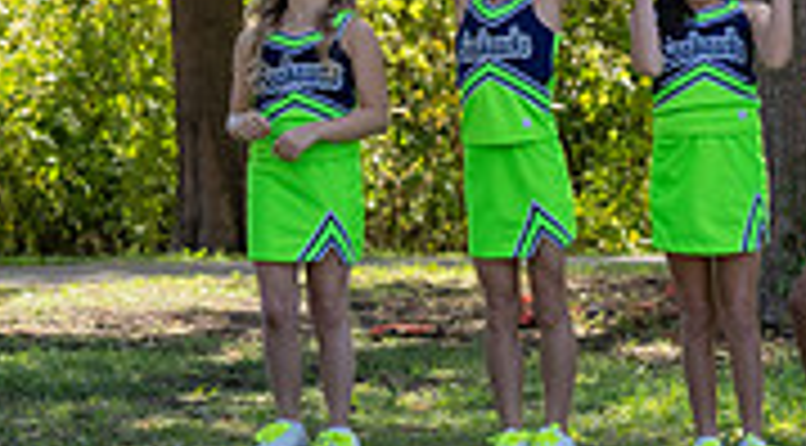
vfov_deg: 4.4
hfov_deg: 7.9
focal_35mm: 271
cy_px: 120
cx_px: 1147
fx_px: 5769
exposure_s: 1/1250
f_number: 4
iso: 500
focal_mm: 70
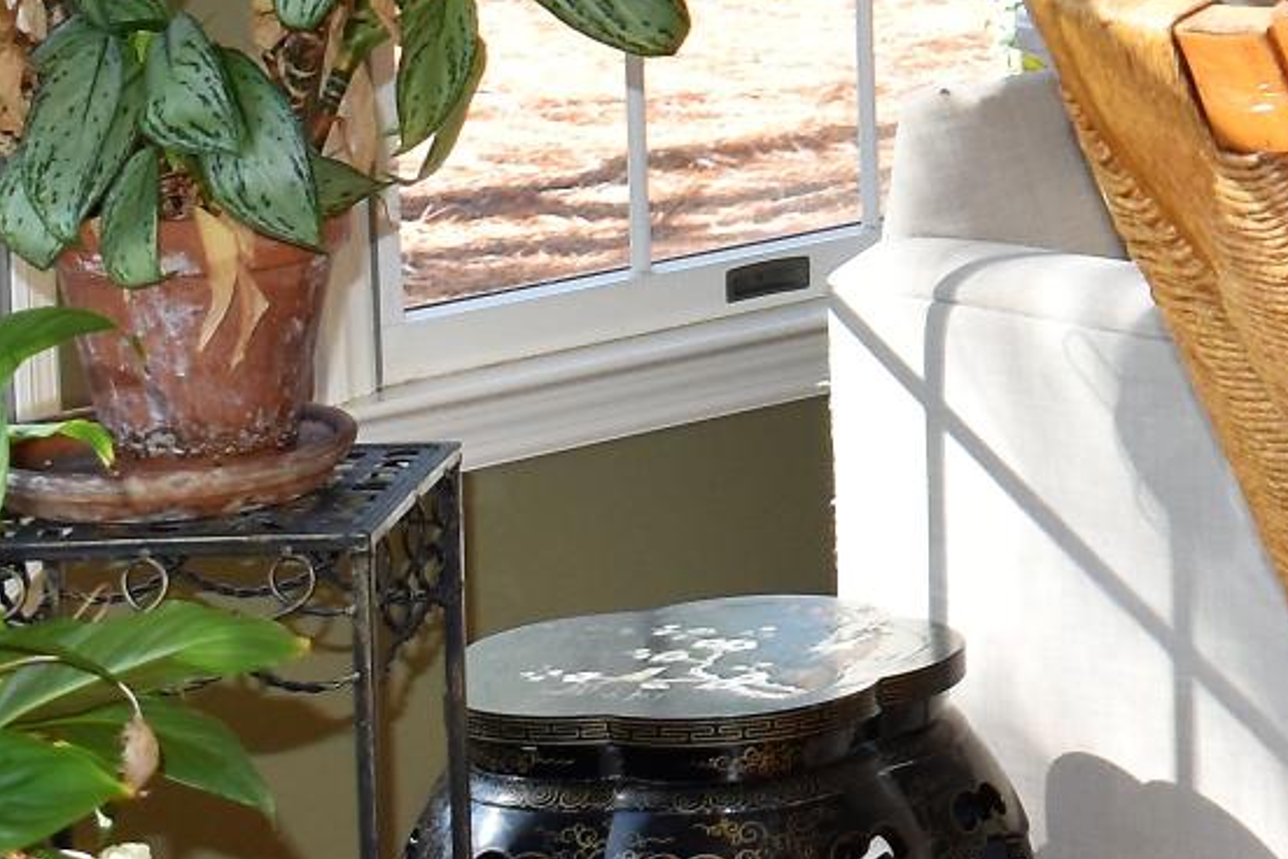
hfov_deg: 11.6
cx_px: 2359
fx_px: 5831
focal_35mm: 163
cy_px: -756
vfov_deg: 8.1
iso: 560
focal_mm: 20
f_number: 5.6
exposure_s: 1/125
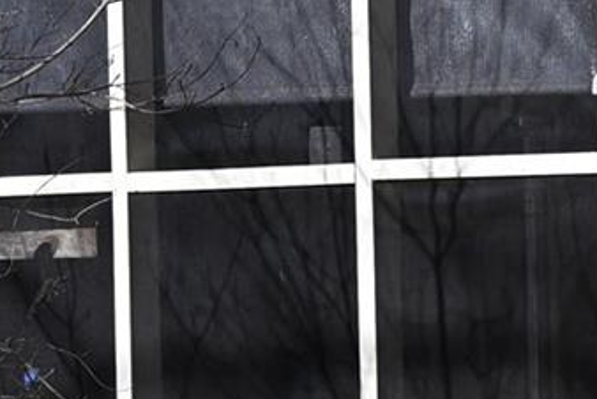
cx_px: 463
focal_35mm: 224
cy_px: 413
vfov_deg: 6.1
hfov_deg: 9.2
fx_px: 3718
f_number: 7.1
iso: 100
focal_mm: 37
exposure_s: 1/400
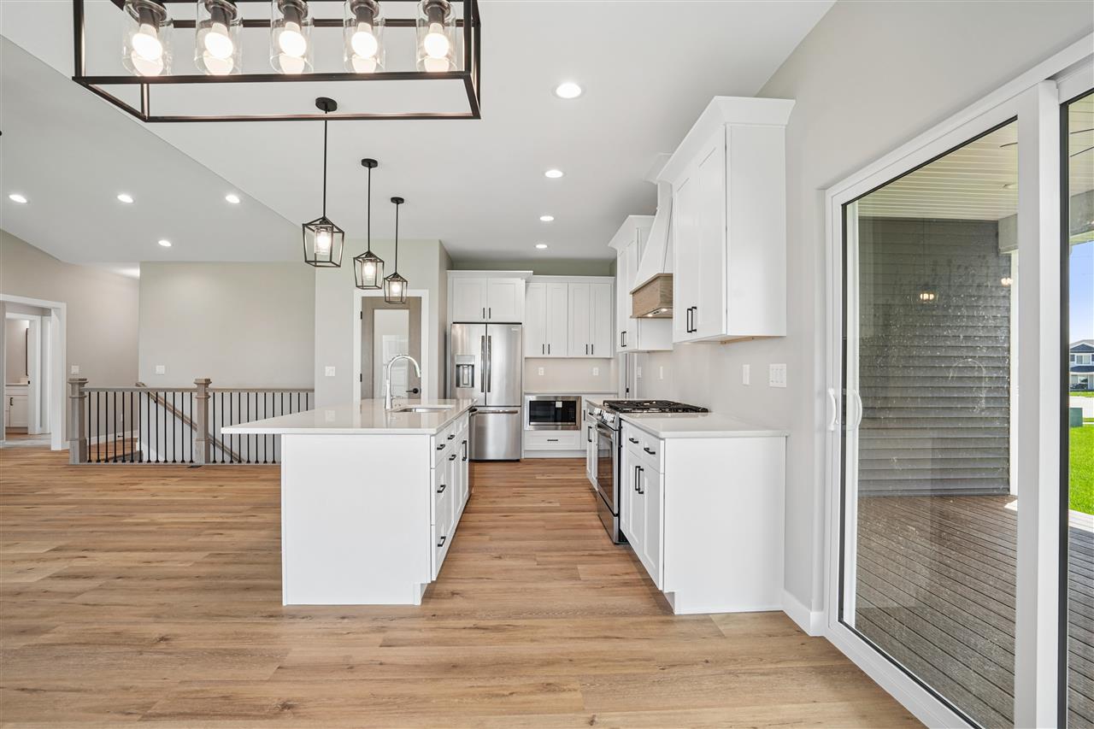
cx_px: 547
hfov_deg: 93.3
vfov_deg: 70.4
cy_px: 364
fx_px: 517
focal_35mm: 17
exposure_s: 1/50
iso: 400
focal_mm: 17
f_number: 9
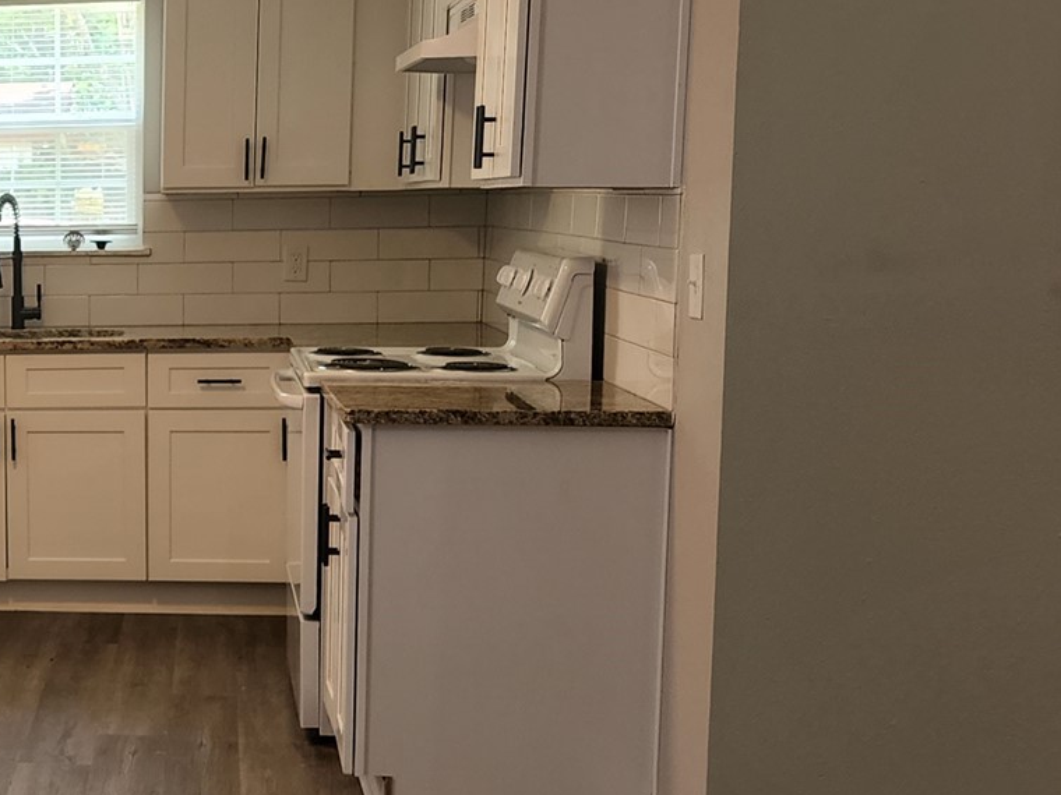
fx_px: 1900
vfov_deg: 23.7
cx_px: -88
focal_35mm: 62
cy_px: 400
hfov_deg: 28.5
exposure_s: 1/120
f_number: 1.8
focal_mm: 6.4
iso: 125
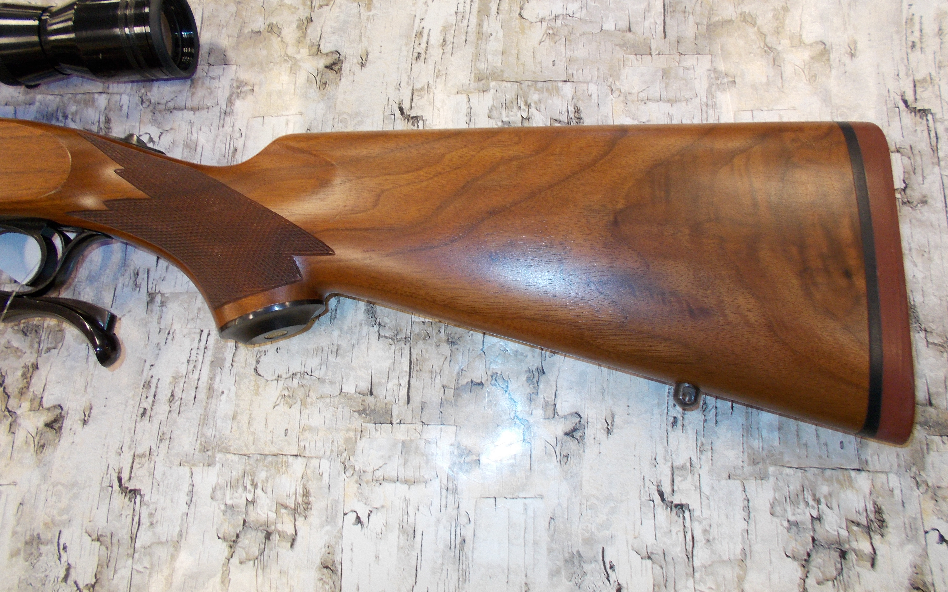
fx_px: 723
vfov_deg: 44.5
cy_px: 265
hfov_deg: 66.5
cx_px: 474
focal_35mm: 28
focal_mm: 4.6
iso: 125
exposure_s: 1/25
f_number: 3.2
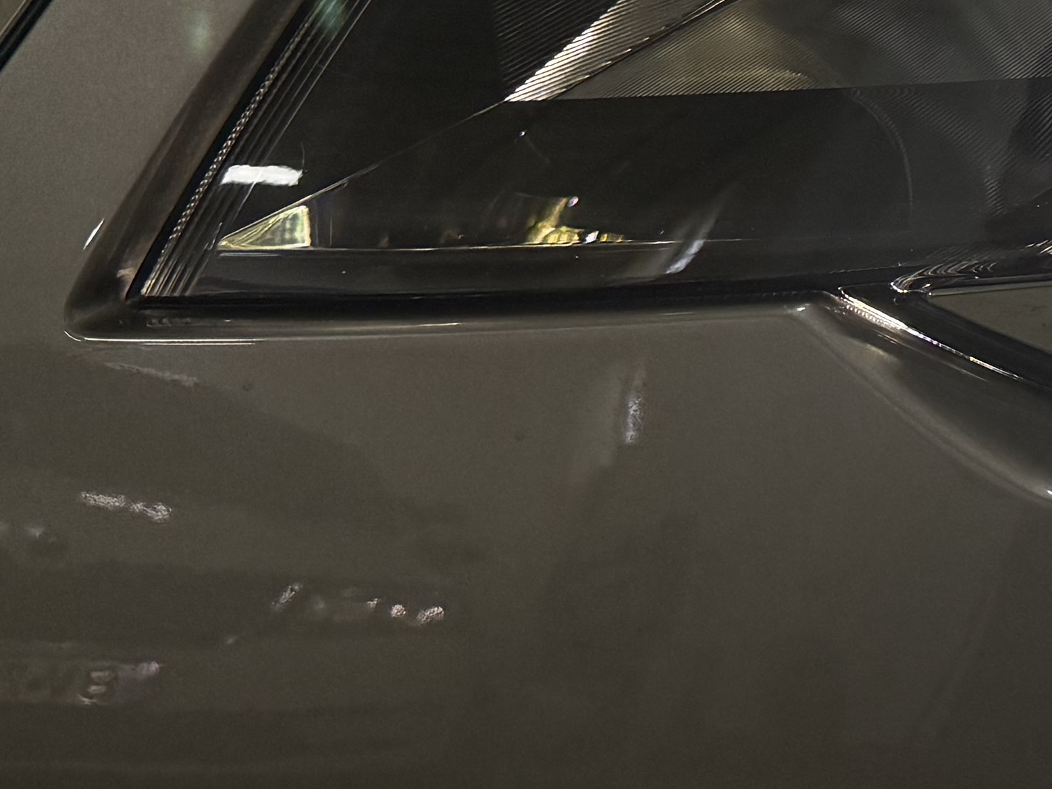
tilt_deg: -17.5
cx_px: 1334
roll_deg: -0.1
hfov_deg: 20.5
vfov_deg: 15.8
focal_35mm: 88
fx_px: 2674
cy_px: -281
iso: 200
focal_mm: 6.76
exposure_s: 1/138
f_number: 1.78
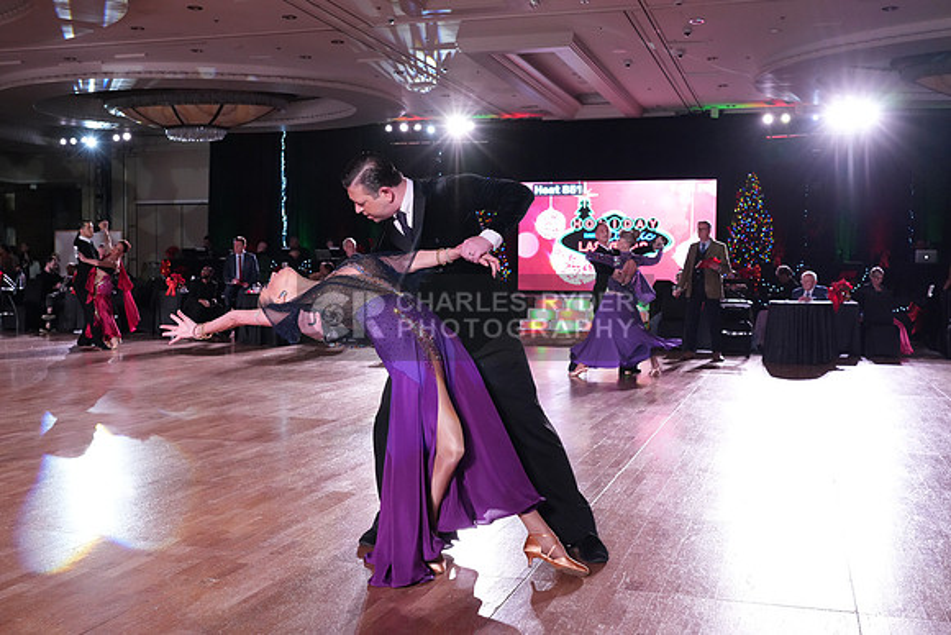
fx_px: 978
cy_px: 318
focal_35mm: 37
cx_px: 476
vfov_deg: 36.0
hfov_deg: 51.9
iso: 5000
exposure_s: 1/320
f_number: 6.3
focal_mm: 37
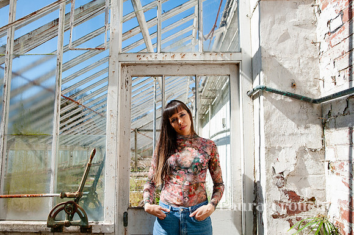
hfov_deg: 69.7
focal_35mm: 26
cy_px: 121
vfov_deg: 49.7
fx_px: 254
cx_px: 177
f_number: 3.5
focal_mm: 24
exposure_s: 1/1600
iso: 200
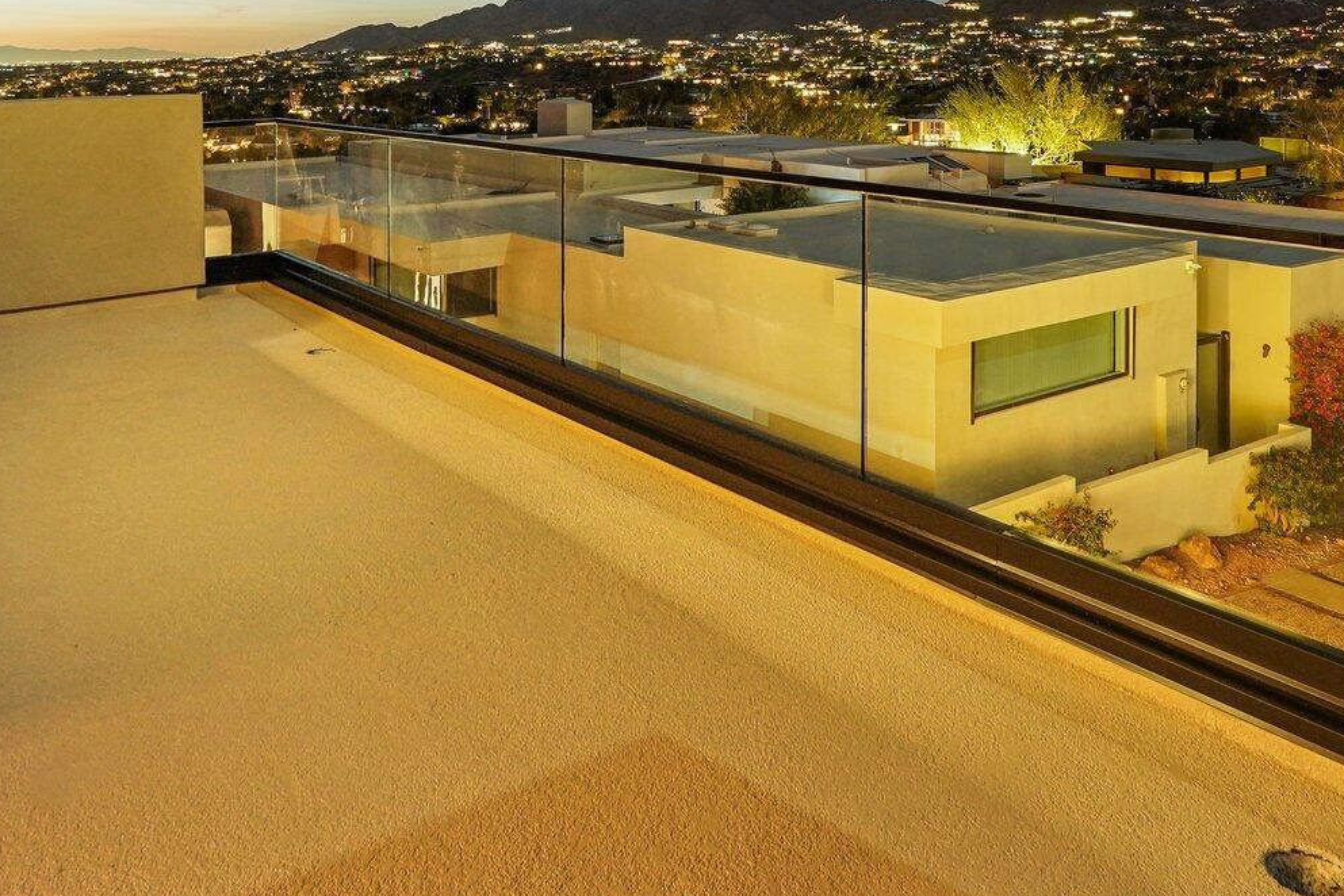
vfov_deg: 35.0
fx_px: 1270
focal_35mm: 34
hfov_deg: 55.7
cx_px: 637
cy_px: -12
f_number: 8
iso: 400
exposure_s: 8
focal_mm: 16.5
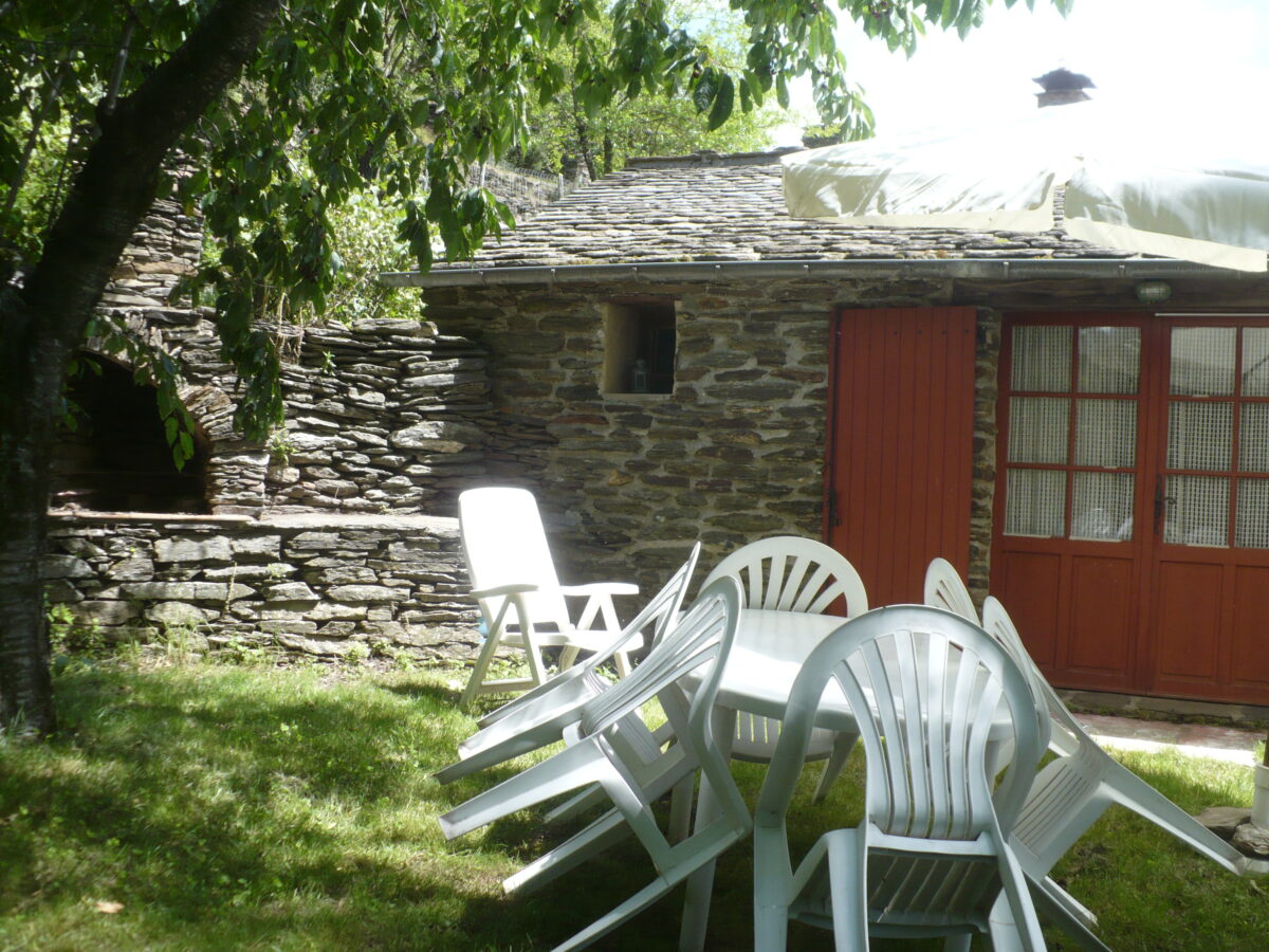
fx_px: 1356
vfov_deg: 38.7
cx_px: 634
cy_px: 476
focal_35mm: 37
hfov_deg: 50.1
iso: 100
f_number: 2.8
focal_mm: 6.1
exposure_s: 1/320
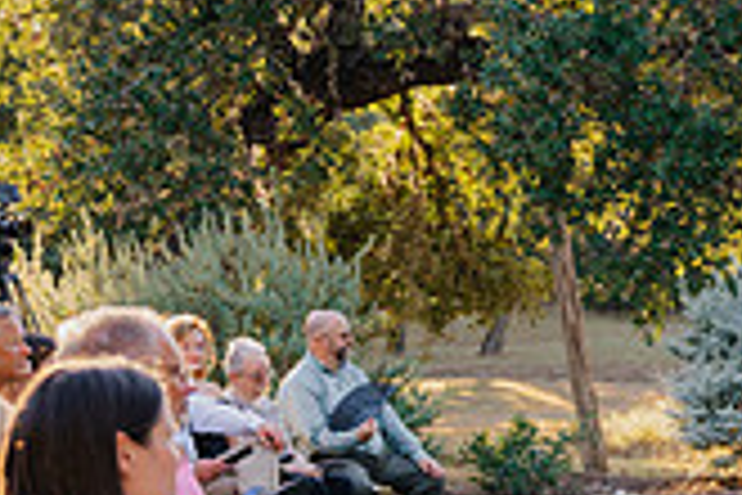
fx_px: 2679
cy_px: 353
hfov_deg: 14.5
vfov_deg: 10.5
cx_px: 1169
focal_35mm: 130
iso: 200
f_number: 2.8
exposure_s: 1/640
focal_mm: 37
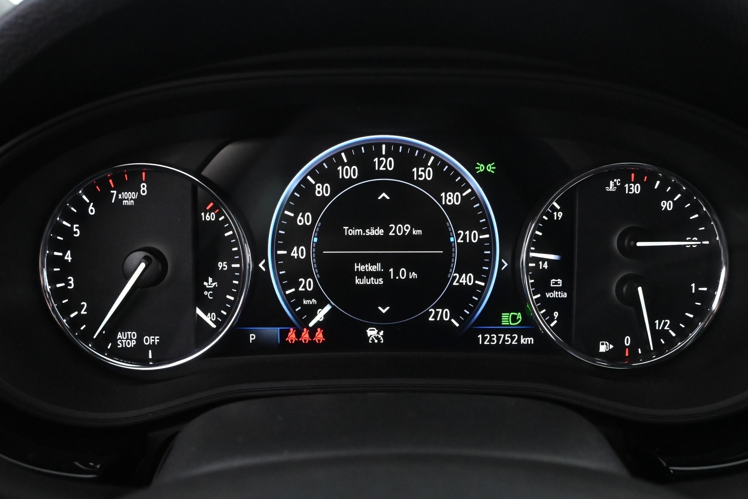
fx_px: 623
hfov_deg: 61.9
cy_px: 250
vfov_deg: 43.6
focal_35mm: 30
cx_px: 374
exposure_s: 1/25
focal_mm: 20
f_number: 5
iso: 6400
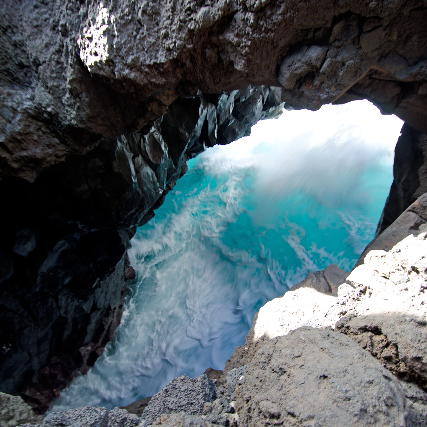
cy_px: 217
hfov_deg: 74.8
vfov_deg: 74.8
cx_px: 224
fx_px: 279
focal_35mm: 20
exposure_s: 1/13
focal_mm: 10
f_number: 3.5
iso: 100
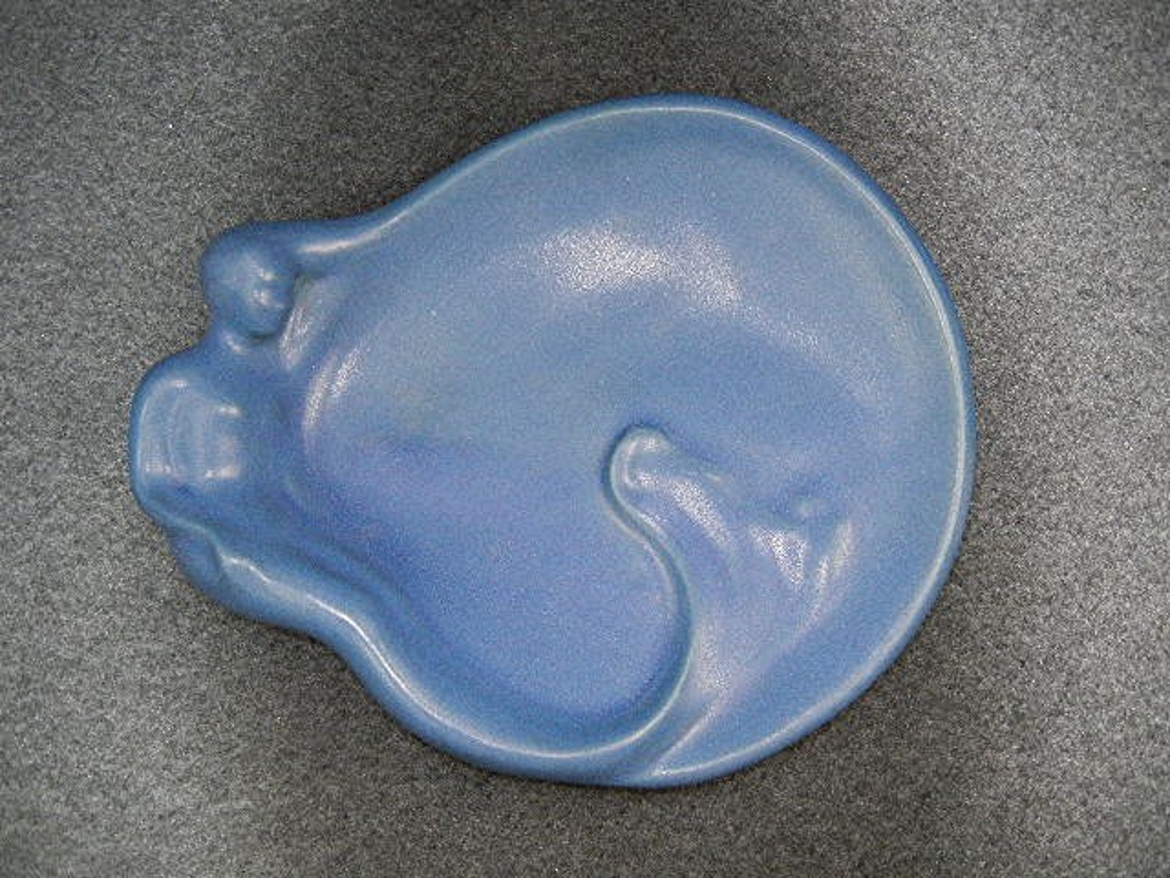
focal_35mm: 30
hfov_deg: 60.0
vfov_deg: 46.8
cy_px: 439
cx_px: 585
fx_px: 1014
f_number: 3.5
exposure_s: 1/30
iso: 574
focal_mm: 5.4
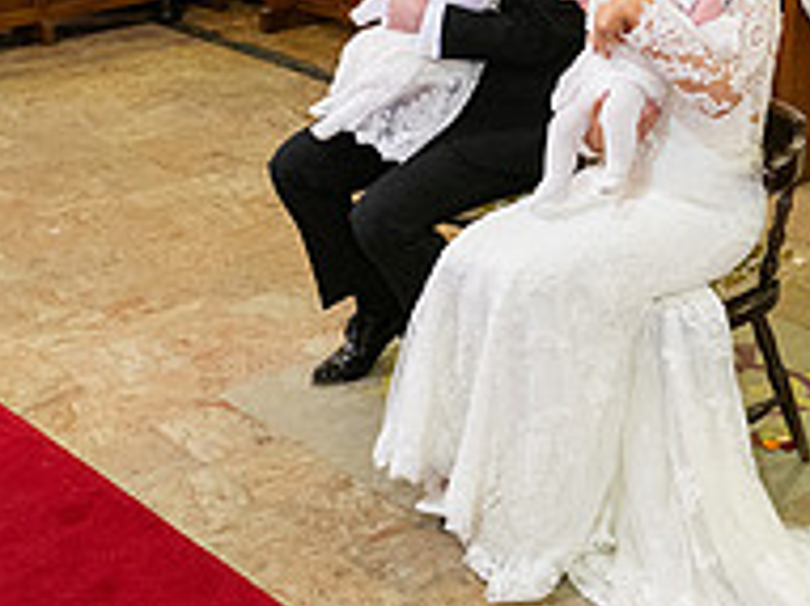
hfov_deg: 27.1
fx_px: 1637
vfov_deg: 20.6
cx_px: 679
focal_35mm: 70
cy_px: 66
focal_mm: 24
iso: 1250
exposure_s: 1/160
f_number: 3.5
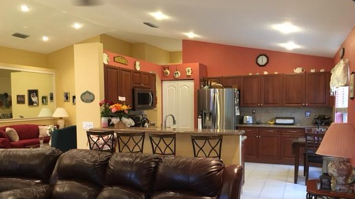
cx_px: 177
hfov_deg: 61.0
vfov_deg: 36.4
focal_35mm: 32
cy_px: 123
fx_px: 301
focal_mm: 4.15
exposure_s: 1/20
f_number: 2.2
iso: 200
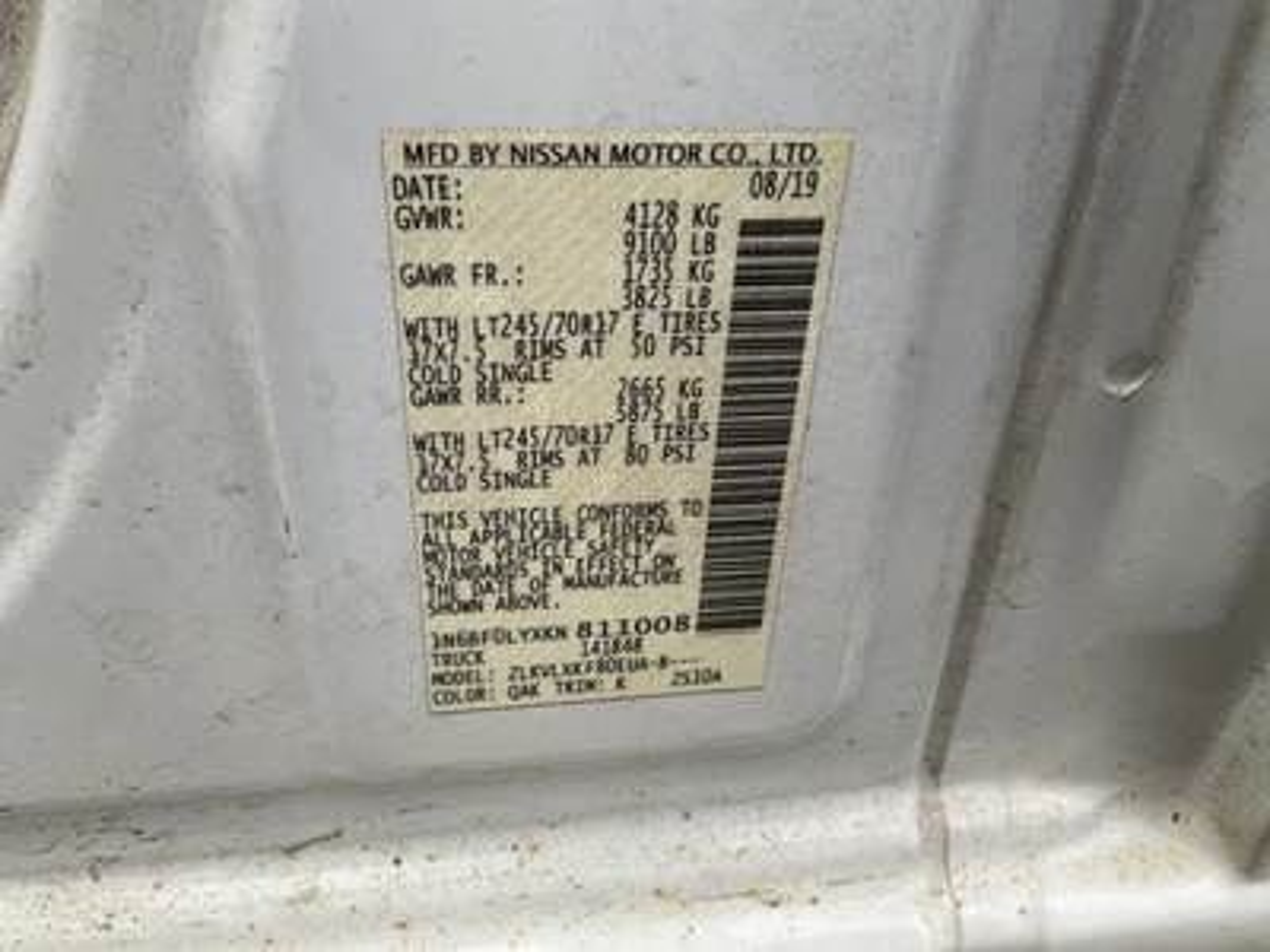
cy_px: 476
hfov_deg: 61.7
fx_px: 1064
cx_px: 635
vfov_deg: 48.2
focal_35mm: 29
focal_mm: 3
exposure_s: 1/163
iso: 20
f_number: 1.8
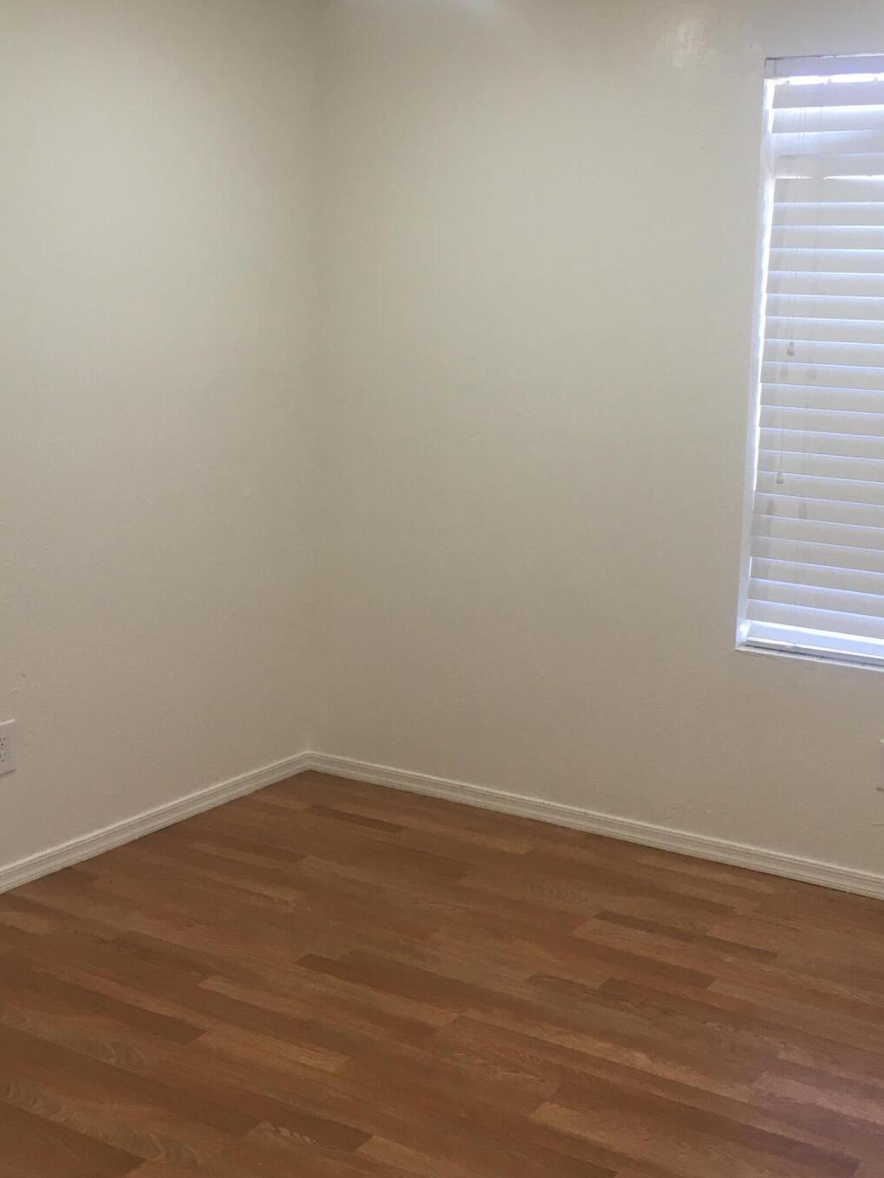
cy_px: 503
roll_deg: -2.1
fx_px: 1464
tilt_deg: -9.1
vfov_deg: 43.7
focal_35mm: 43
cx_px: 556
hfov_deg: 33.4
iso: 25
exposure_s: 1/30
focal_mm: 4.15
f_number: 2.2
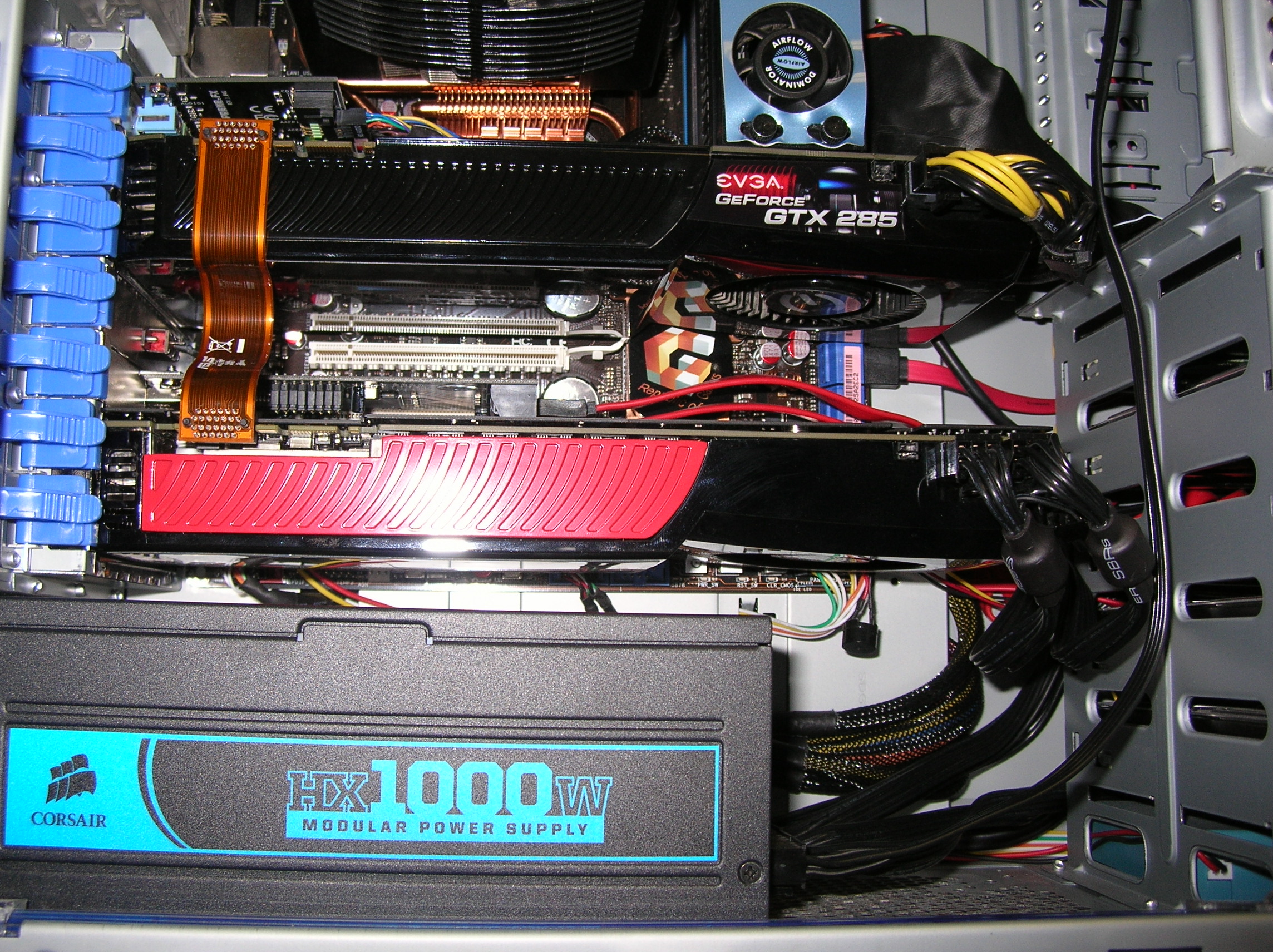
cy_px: 476
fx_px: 1323
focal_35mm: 36
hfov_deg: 51.4
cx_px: 636
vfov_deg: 39.6
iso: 50
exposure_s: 1/60.1
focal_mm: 6
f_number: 2.7
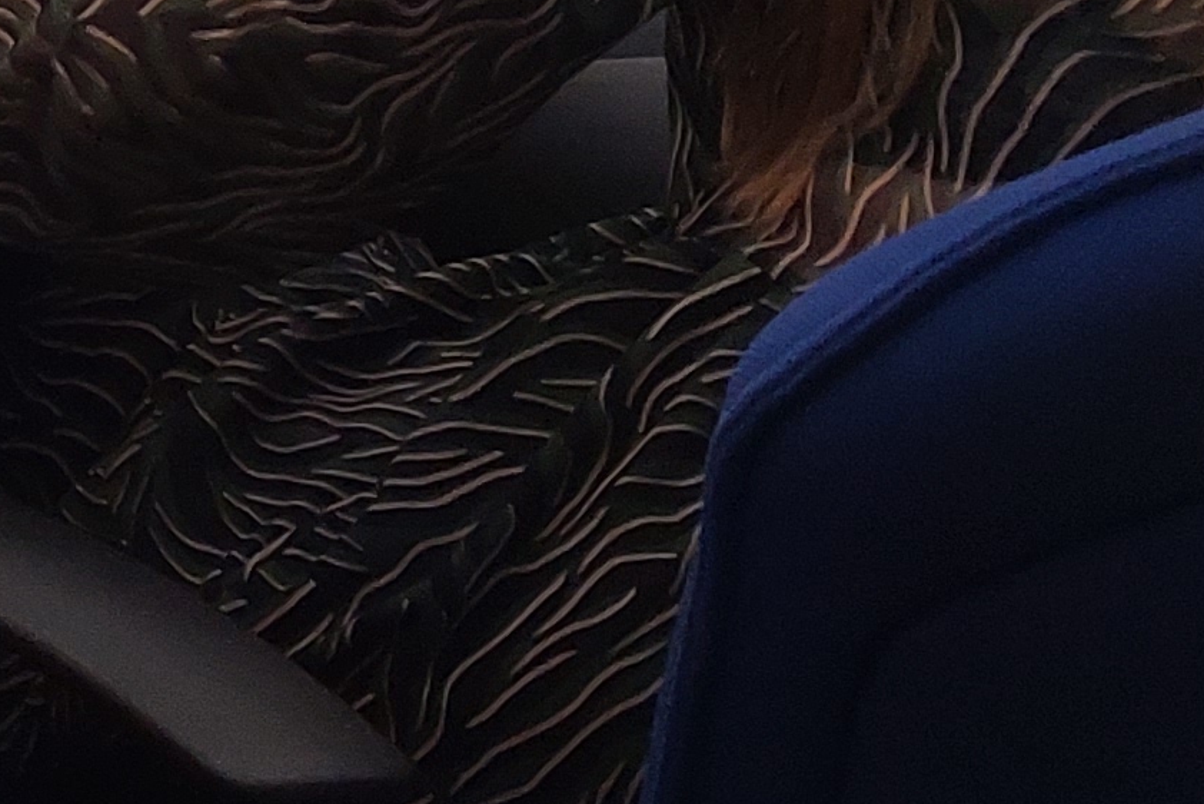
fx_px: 4583
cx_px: -1171
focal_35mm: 137
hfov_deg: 13.1
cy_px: -940
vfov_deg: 9.2
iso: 250
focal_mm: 5.23
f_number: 1.8
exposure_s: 1/50
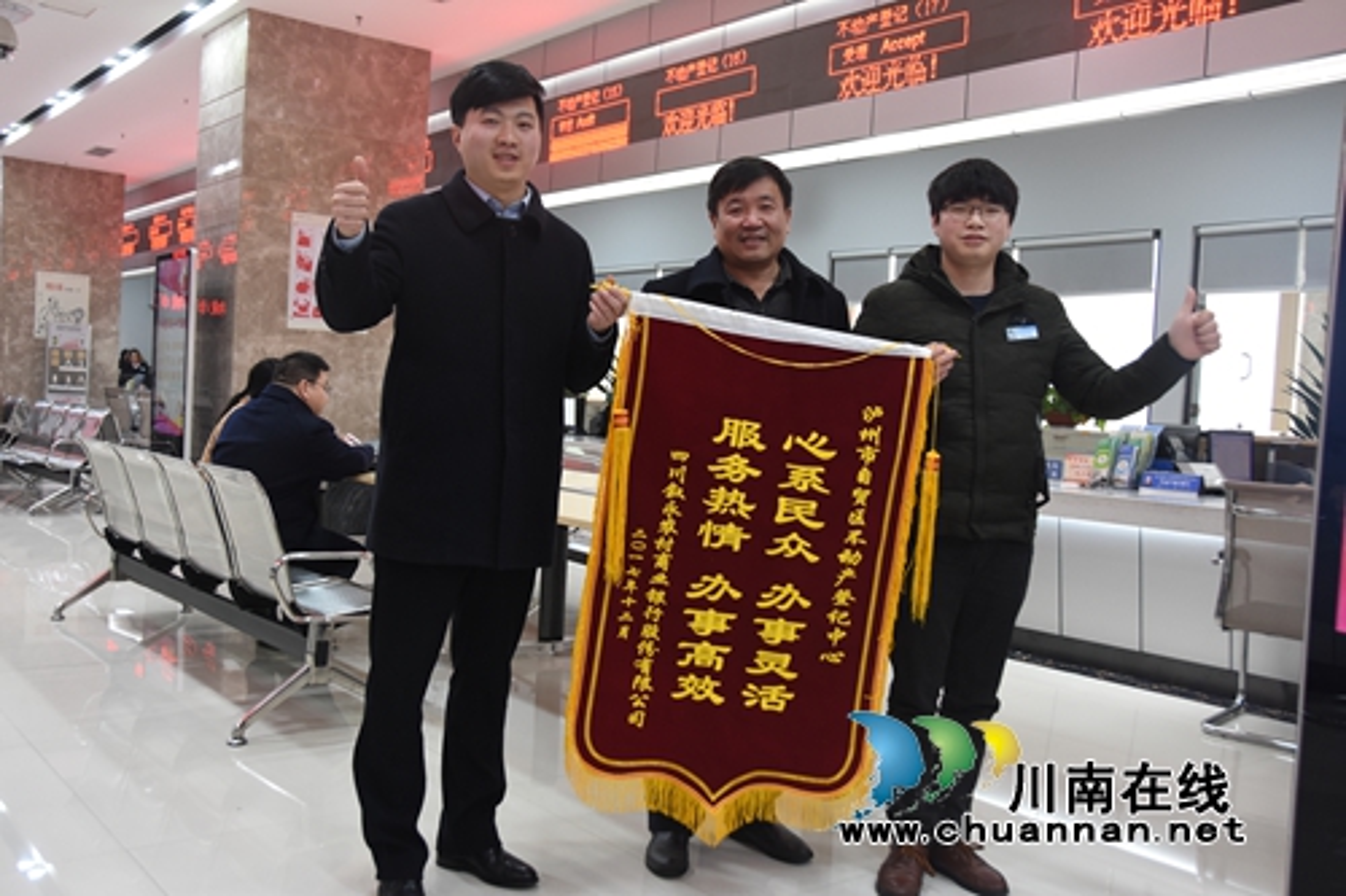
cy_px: 448
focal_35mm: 33
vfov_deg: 39.9
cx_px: 673
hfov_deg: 57.2
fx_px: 1233
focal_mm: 22
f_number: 4.5
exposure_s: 1/80
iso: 800
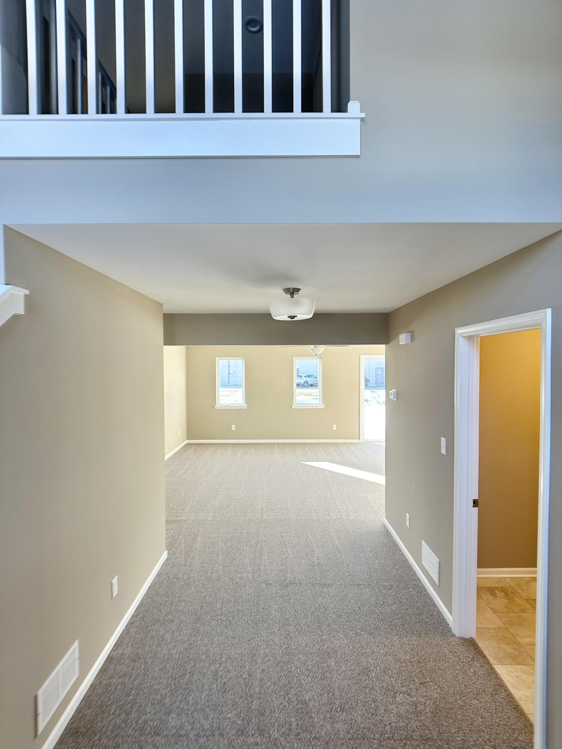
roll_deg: -0.7
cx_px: 281
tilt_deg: -1.0
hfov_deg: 56.8
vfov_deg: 71.6
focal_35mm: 24
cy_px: 374
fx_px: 520
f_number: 1.78
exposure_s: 1/146
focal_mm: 6.86
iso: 100
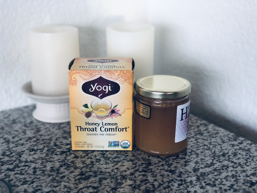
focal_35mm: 52
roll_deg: -1.0
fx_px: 386
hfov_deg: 36.8
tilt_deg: -21.3
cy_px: 96
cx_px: 128
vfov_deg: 28.0
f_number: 2.4
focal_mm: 6
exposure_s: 1/40
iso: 100
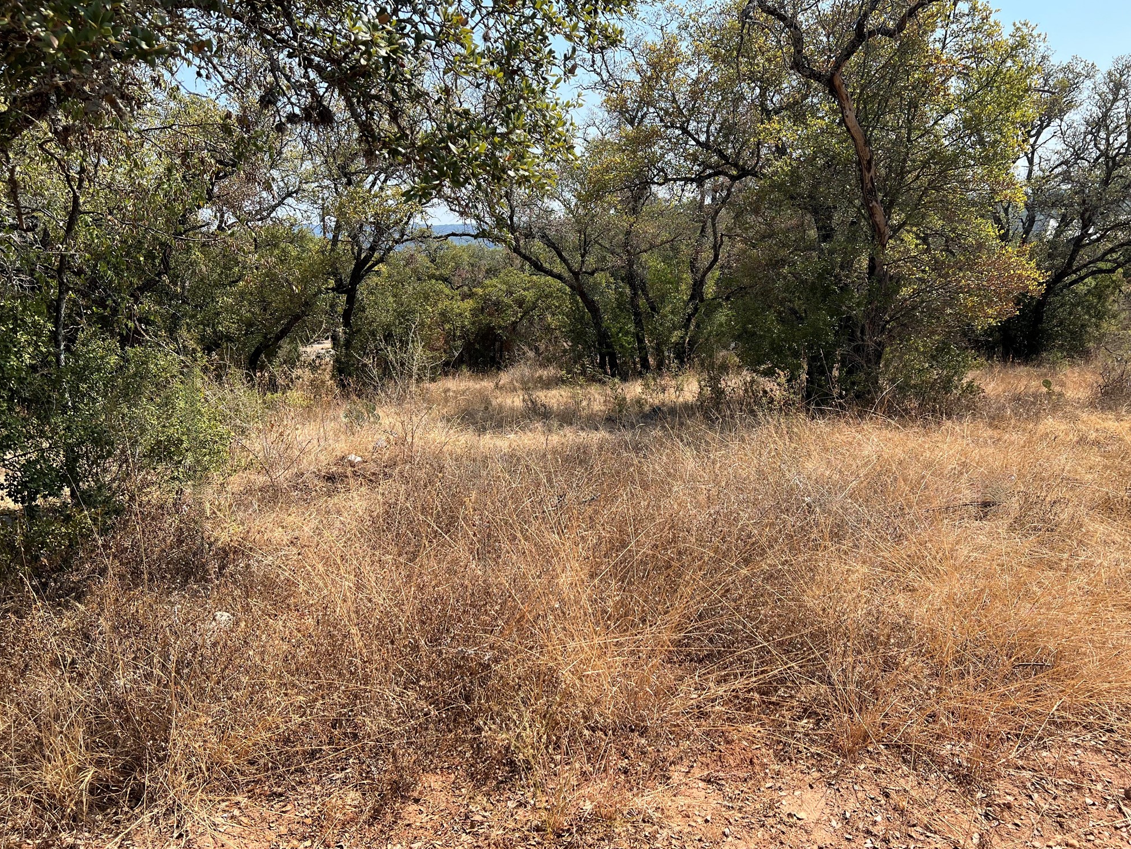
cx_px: 580
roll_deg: +3.0
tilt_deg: -13.4
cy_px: 431
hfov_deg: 65.3
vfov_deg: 51.4
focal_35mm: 27
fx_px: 882
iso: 50
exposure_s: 1/2208
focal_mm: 5.7
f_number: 1.5
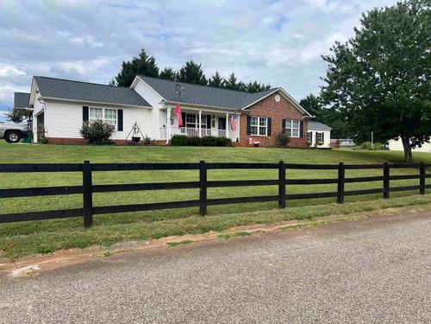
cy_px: 162
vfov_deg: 53.1
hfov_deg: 67.3
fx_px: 324
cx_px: 216
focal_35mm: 26
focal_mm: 5.7
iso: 50
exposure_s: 1/2695
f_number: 1.5
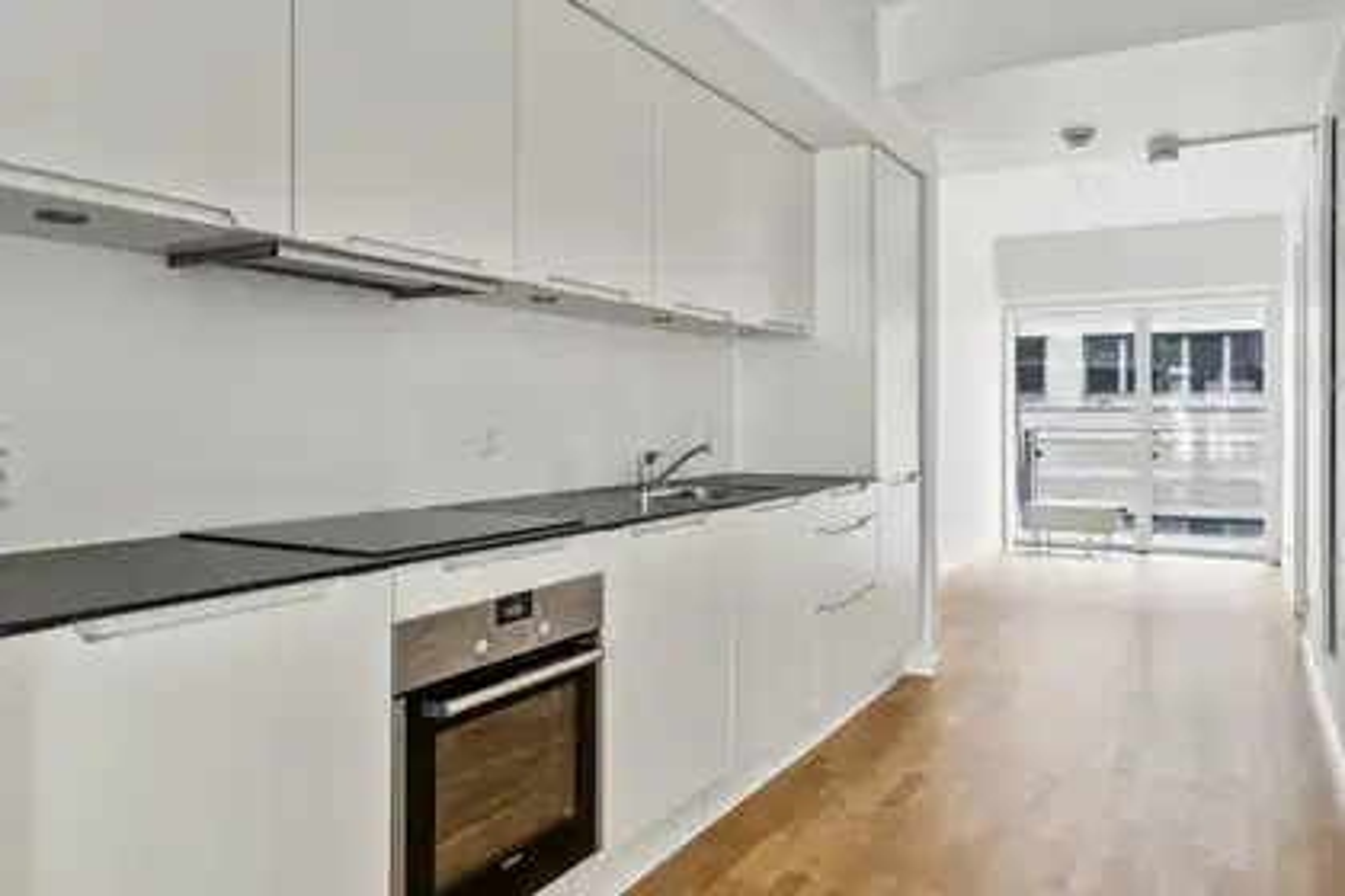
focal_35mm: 25
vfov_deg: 51.3
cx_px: 672
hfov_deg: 71.5
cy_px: 448
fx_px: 934
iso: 400
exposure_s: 1/20
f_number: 8
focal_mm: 25
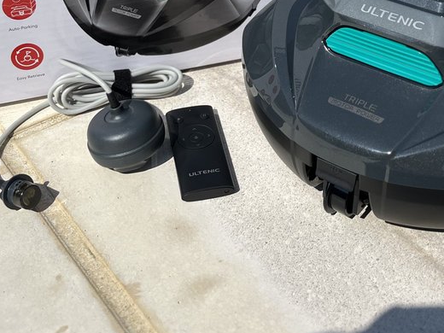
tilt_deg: -31.2
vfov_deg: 23.4
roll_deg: +1.2
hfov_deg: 32.1
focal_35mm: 60
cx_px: 266
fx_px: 770
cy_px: -1
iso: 50
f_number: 1.6
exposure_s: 1/7874
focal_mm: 5.1
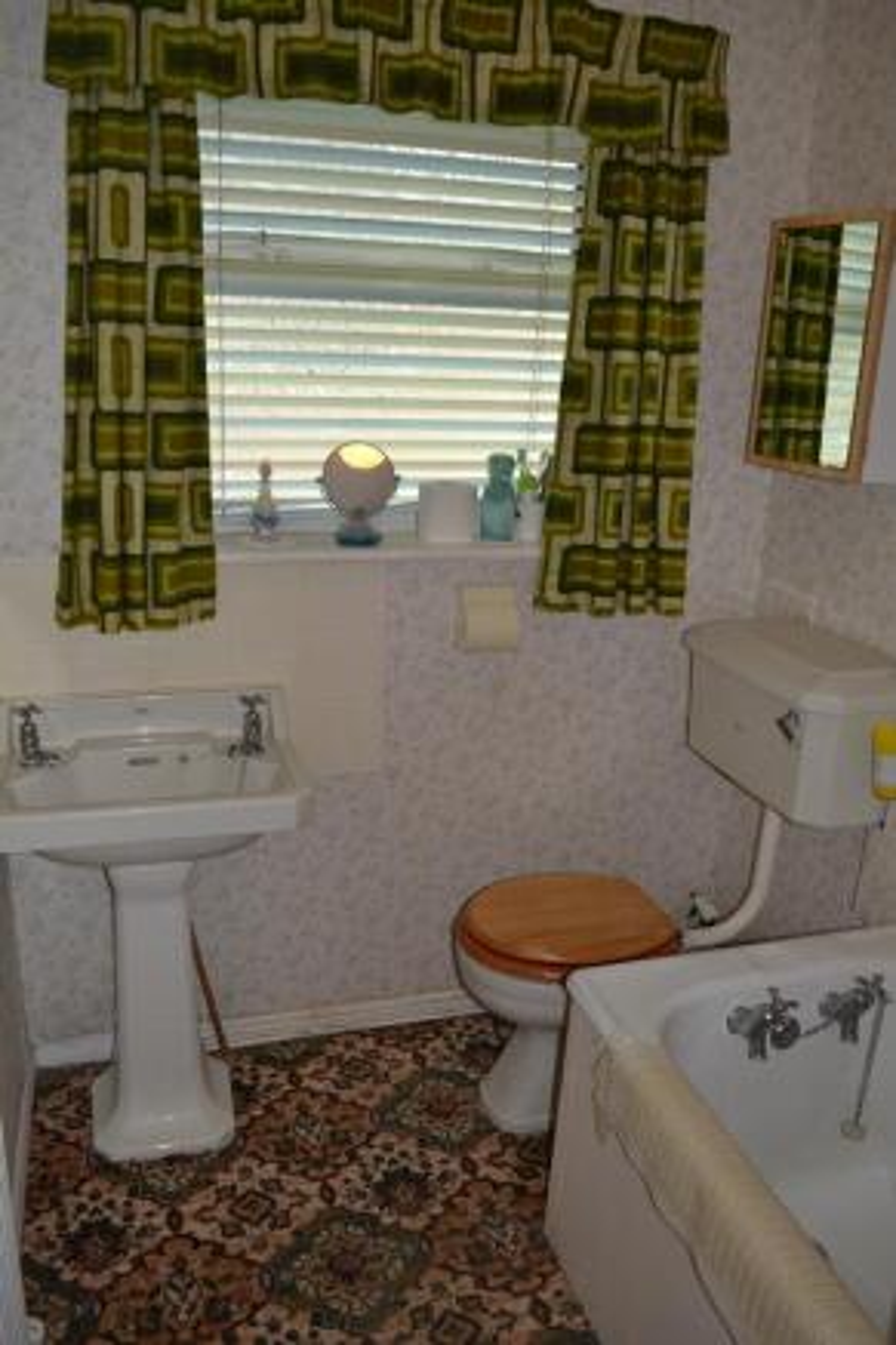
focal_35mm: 27
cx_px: 448
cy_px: 672
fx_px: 1009
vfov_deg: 67.4
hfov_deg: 47.9
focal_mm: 18
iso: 100
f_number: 3.5
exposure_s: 1/60
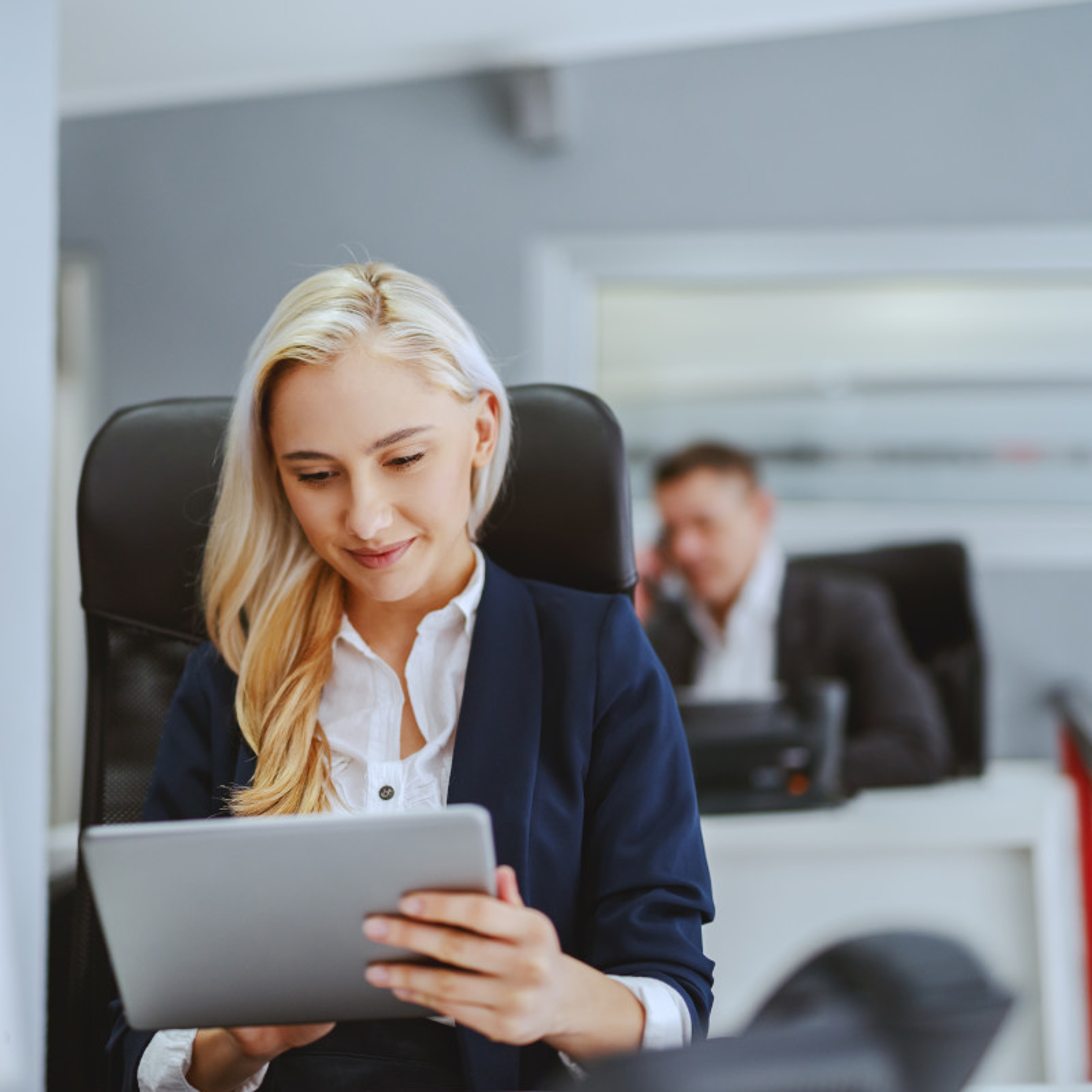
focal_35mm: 64
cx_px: 404
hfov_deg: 26.8
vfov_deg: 26.9
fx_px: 2284
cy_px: 546
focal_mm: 50
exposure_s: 1/400
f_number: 1.6
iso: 640
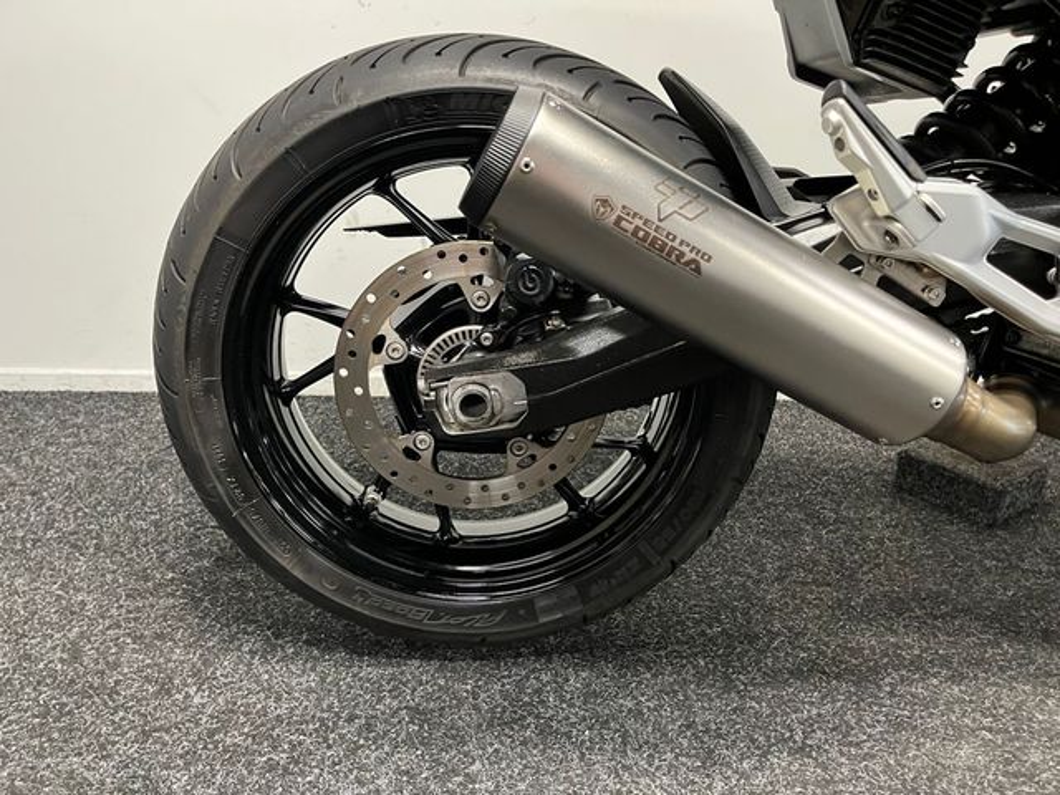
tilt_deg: -21.6
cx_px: 530
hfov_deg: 67.3
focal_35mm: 26
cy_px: 398
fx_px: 796
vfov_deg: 53.1
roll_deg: -2.6
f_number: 1.6
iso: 400
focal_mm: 5.1
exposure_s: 1/50
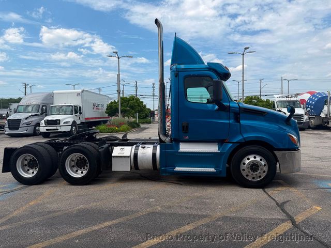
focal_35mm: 24
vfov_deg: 56.8
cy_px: 124
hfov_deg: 71.6
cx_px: 166
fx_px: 229
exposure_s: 1/5319
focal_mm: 6.76
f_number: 1.78
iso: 80
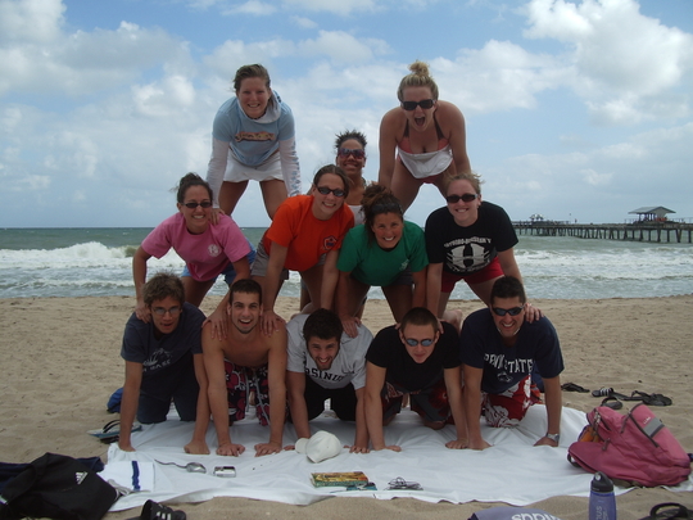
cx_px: 346
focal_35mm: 35
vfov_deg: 40.7
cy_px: 260
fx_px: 701
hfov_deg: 52.6
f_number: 4.3
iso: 50
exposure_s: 1/400
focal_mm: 5.8
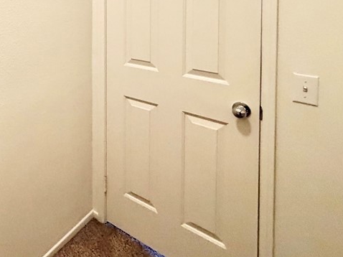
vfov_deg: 40.7
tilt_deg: -2.0
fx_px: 297
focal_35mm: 30
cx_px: 4
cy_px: -2
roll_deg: +0.7
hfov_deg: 49.6
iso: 500
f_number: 2.2
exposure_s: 1/60
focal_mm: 2.22
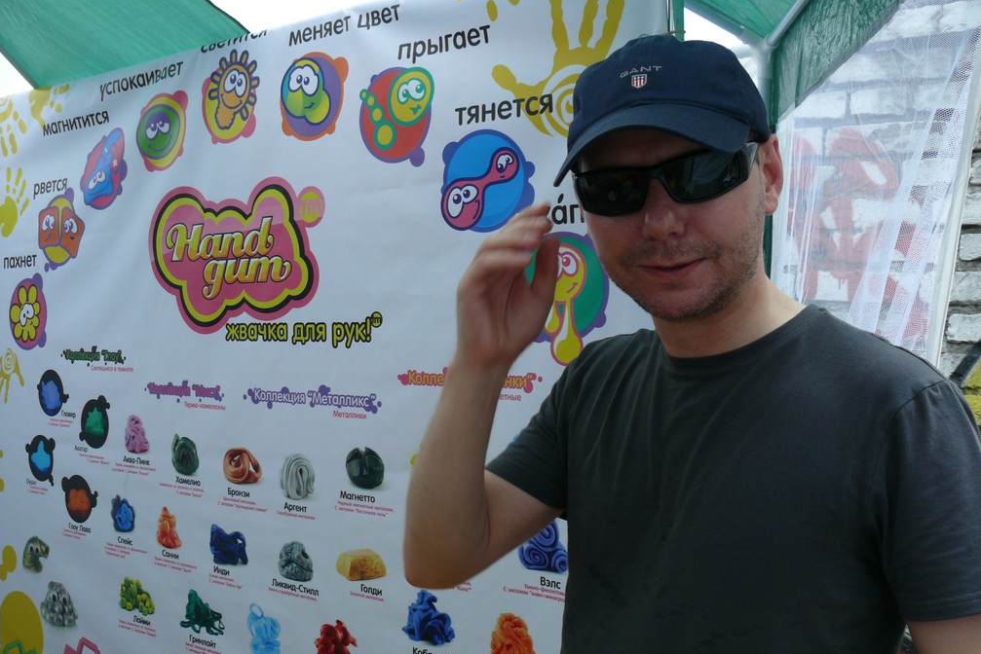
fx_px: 1008
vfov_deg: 36.0
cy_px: 334
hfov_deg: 51.9
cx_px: 491
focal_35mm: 37
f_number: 3.2
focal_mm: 7.4
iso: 100
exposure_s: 1/125
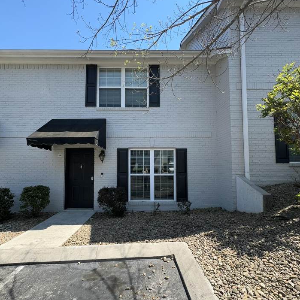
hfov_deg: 84.0
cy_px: 159
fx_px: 167
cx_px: 147
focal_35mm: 17
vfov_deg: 83.9
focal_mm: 2.22
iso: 40
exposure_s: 1/988
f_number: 2.2
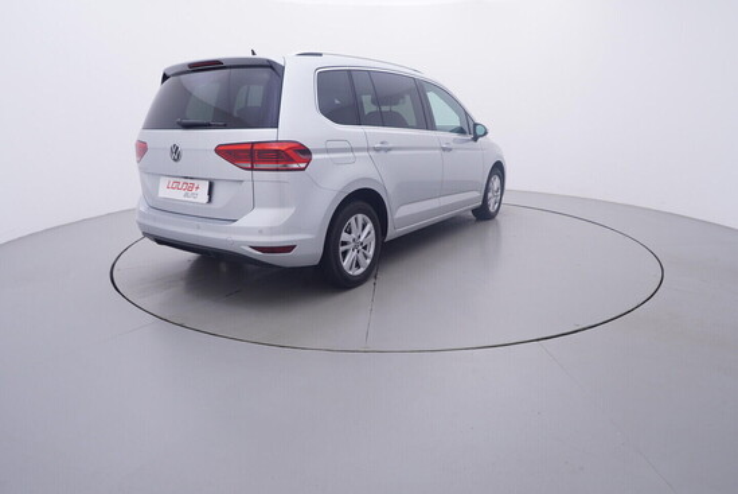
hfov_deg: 77.3
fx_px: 462
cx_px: 369
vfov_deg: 56.2
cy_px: 247
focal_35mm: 22
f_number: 5
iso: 200
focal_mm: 15
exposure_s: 1/80
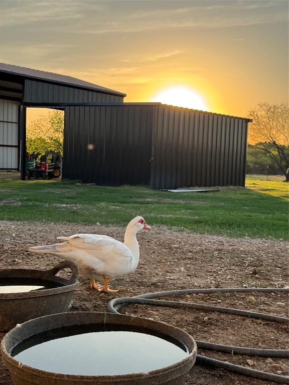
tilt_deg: -2.3
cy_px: 192
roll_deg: -3.0
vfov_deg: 39.7
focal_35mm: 48
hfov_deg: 30.3
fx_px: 534
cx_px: 144
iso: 64
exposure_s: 1/1133
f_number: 1.78
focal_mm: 6.76
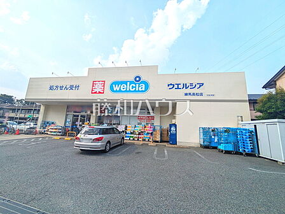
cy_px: 107
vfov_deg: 85.7
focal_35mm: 14
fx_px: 115
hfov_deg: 102.1
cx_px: 142
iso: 52
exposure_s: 1/2347
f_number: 2.2
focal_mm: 1.83
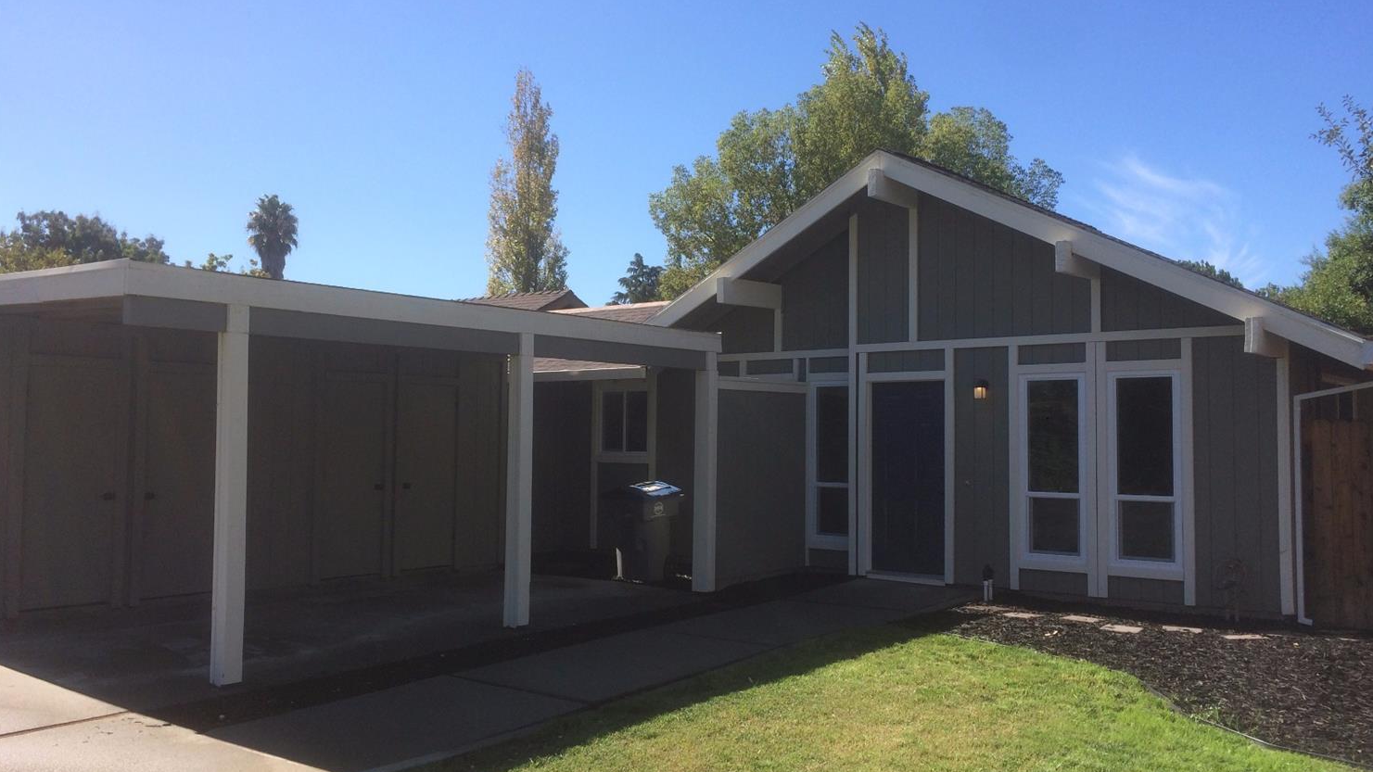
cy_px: 384
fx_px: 1165
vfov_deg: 36.7
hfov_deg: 61.0
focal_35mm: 32
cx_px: 690
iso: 32
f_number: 2.2
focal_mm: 4.15
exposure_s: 1/1642
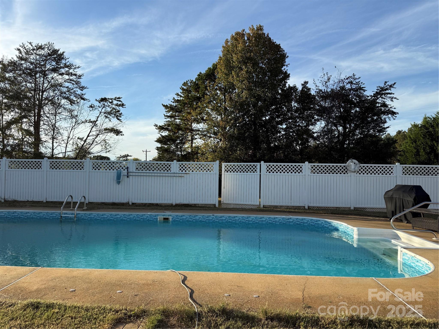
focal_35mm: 24
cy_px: 164
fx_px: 304
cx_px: 220
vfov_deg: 56.8
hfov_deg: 71.6
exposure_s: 1/3425
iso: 80
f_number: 1.78
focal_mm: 6.76
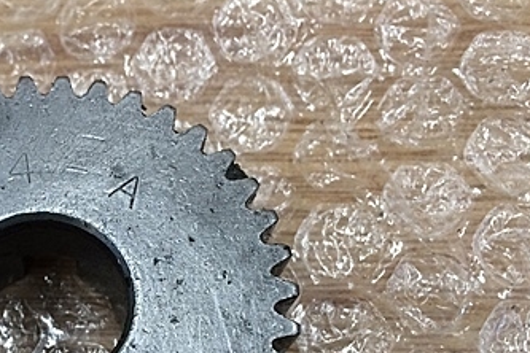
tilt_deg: -72.9
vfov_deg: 22.8
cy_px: 312
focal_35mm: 58
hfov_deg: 32.6
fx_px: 854
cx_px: 45
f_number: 2.2
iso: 80
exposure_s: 1/30
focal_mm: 4.15
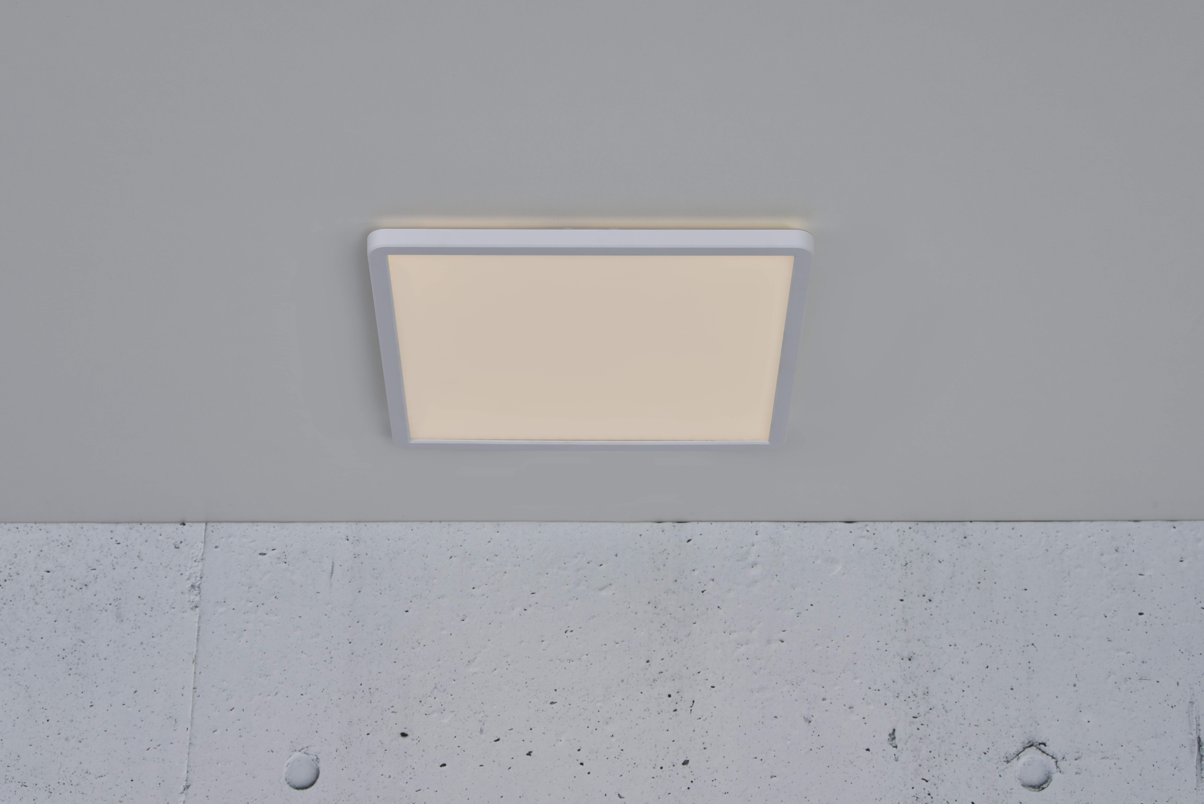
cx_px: 602
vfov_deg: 17.1
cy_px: 402
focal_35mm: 80
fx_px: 2676
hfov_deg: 25.4
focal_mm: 80
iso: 125
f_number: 13
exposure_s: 1/125
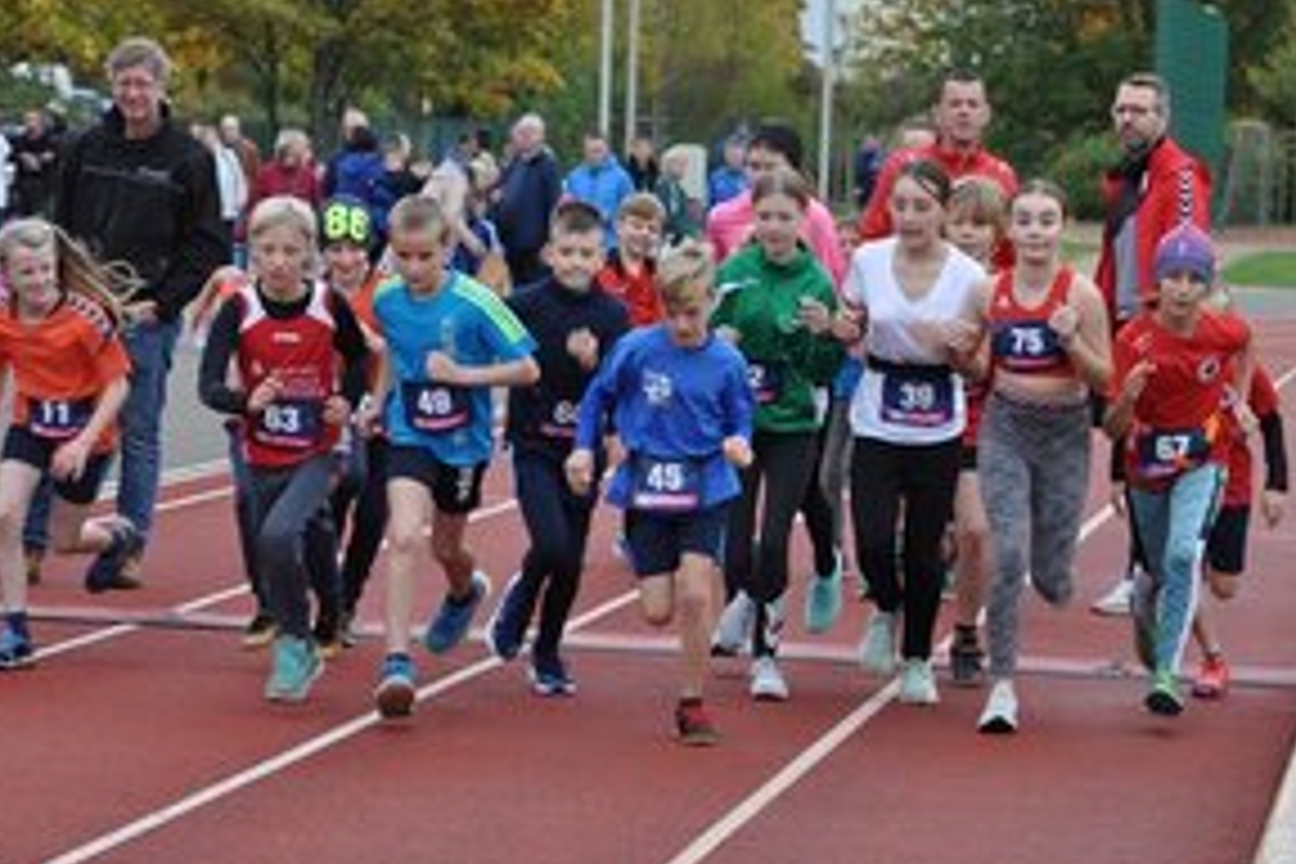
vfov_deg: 6.7
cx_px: 652
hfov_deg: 10.1
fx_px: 7343
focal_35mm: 204
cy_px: 450
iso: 200
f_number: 6.3
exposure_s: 1/160
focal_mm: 98
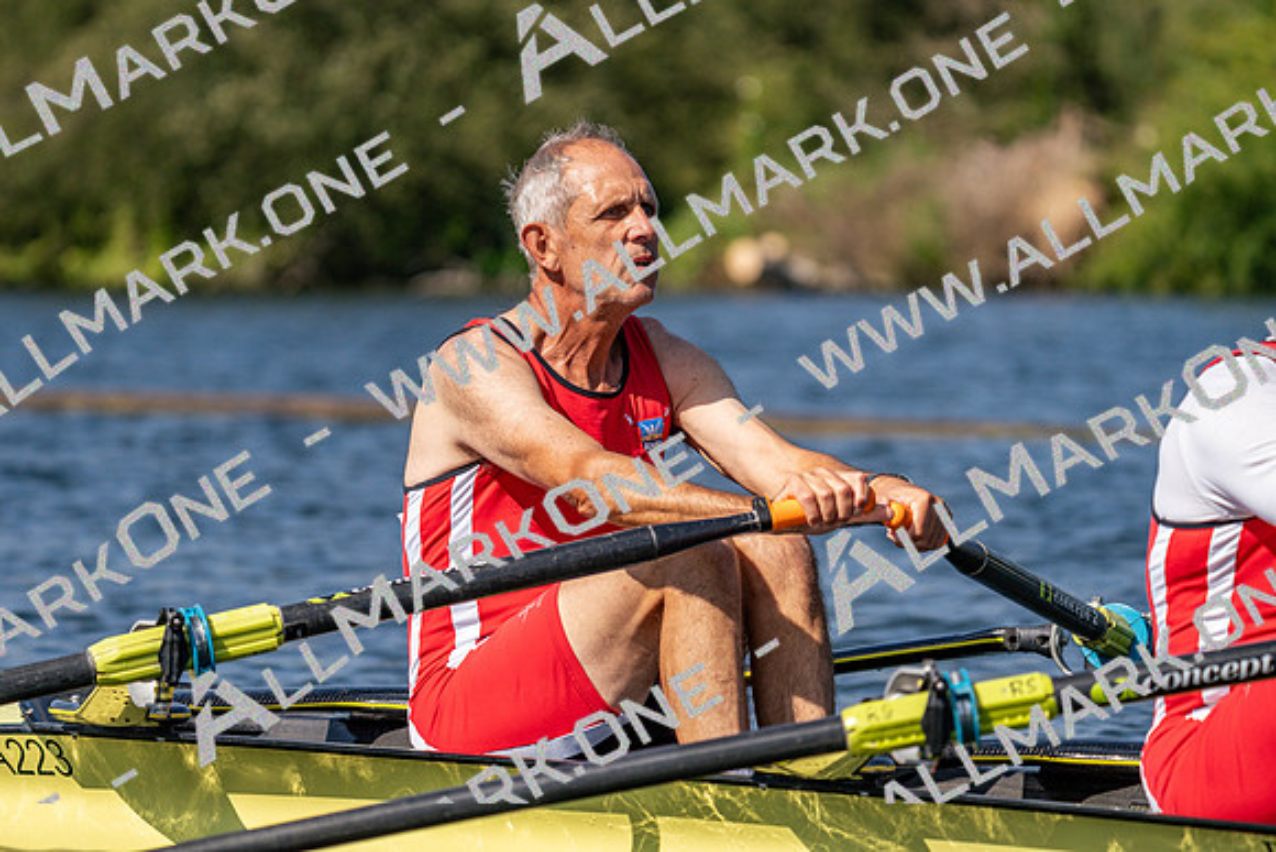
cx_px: 638
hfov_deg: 8.3
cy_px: 426
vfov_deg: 5.5
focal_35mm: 248
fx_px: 8792
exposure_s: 1/2000
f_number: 5.6
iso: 200
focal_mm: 248
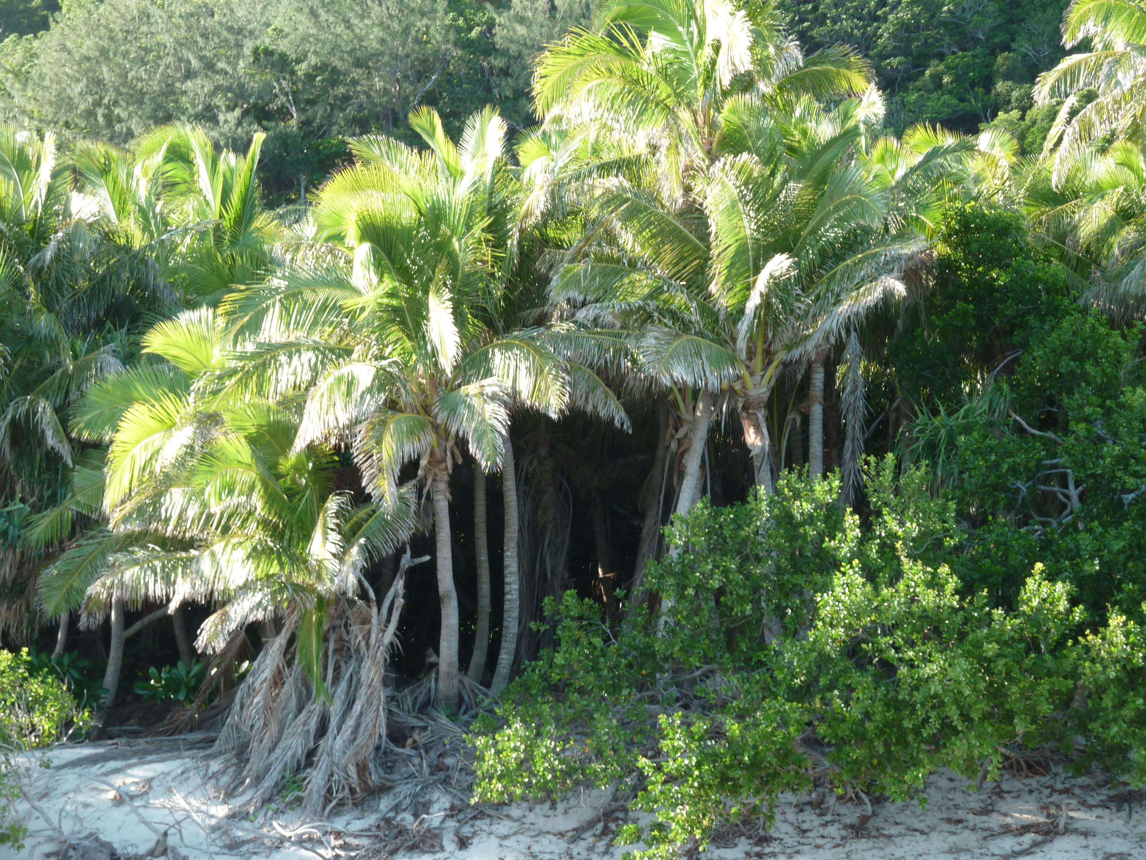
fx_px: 2980
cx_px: 573
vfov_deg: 16.4
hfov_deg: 21.8
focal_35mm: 90
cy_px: 430
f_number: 4.3
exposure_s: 1/60
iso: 80
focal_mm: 14.7
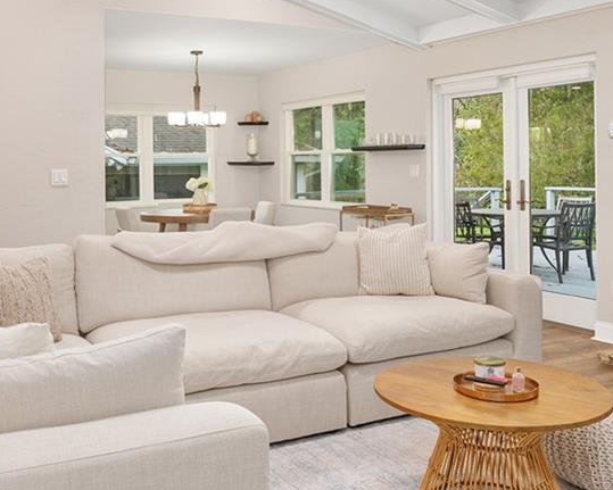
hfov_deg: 46.7
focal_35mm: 39
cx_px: 263
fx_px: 707
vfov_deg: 37.8
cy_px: 161
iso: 400
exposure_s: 1/3
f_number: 8
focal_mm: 14
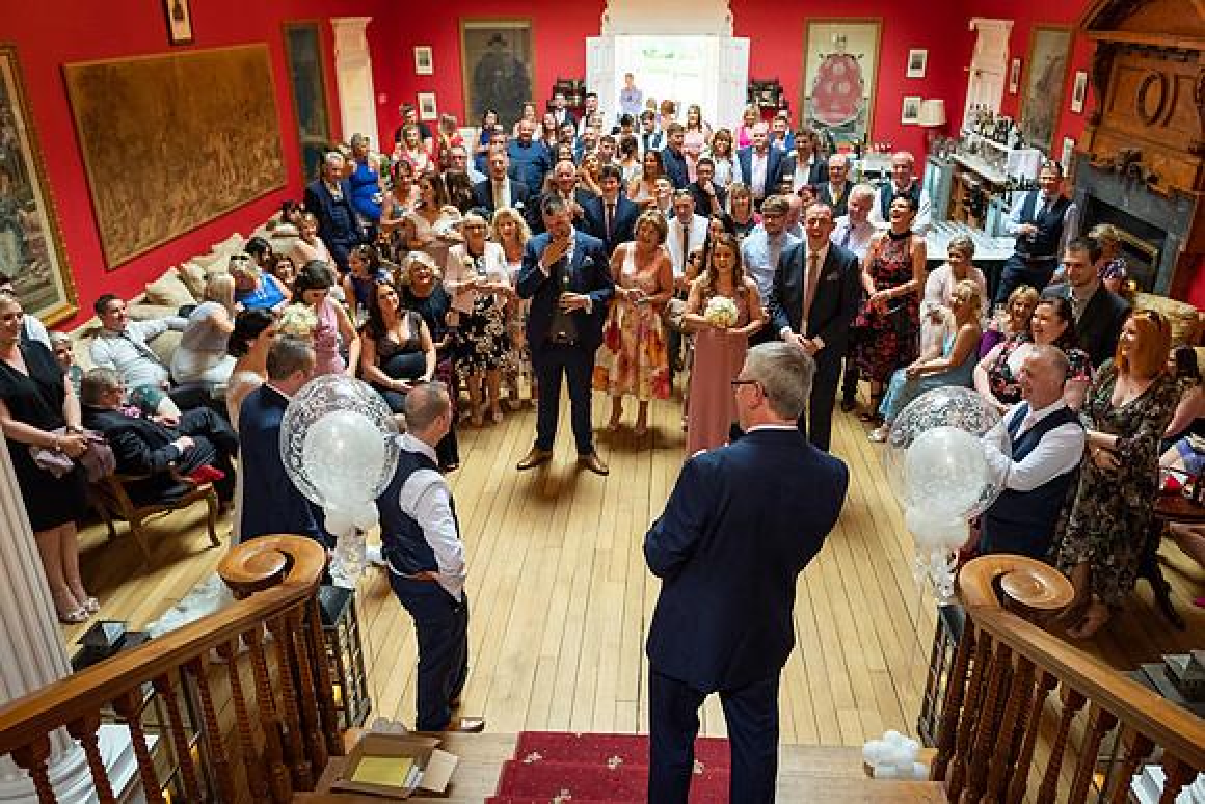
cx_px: 624
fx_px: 856
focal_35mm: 26
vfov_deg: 50.3
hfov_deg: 70.2
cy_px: 381
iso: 1600
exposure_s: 1/160
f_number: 2.5
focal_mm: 16
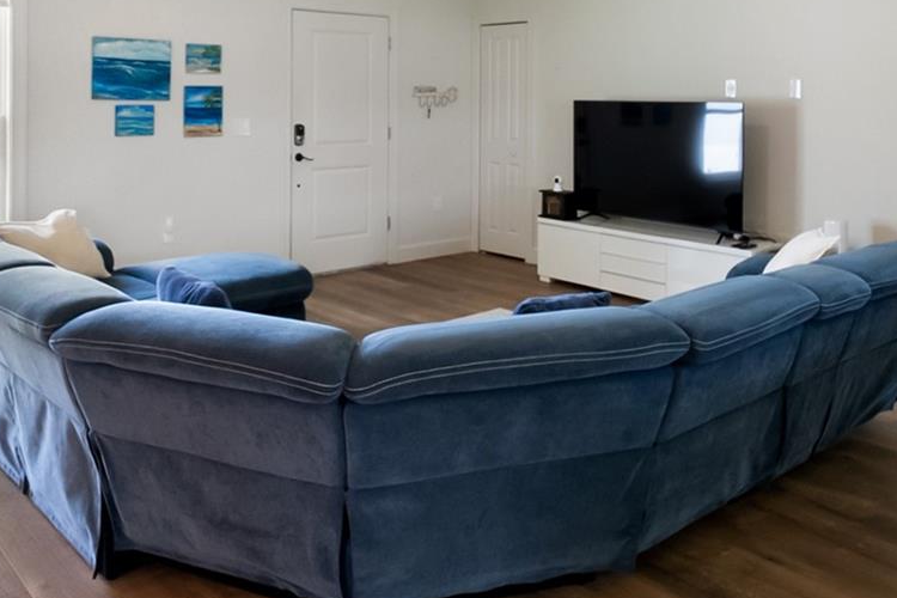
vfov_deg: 39.9
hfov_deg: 58.7
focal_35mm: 32
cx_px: 478
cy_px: 144
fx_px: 797
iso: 2000
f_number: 5.6
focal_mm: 10
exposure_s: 1/45
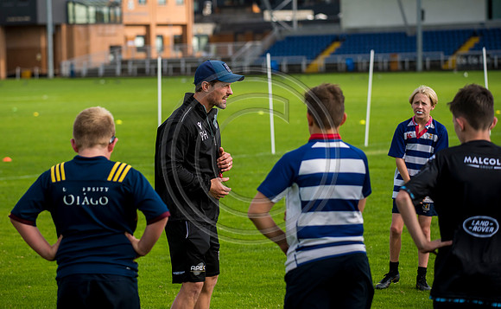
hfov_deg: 13.5
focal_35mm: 155
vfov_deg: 8.4
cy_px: 121
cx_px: 220
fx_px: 2109
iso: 250
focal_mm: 135
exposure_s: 1/1600
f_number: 4
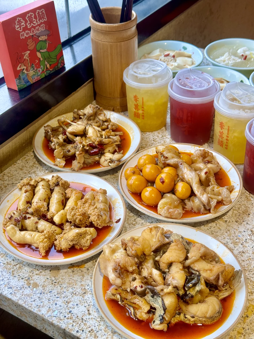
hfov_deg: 30.3
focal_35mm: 48
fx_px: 470
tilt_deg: -38.8
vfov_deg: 39.7
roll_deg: +0.9
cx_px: 127
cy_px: 170
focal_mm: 6.76
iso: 64
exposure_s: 1/318
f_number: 1.78
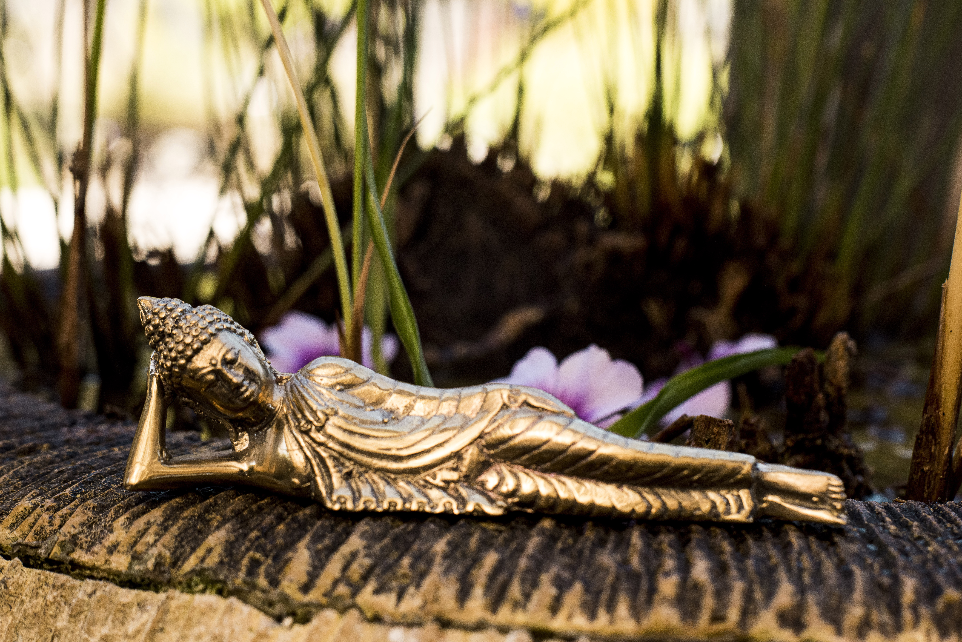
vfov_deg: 27.0
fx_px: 1336
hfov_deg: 39.6
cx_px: 481
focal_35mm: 50
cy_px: 321
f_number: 4.5
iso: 1400
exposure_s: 1/1000
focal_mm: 50
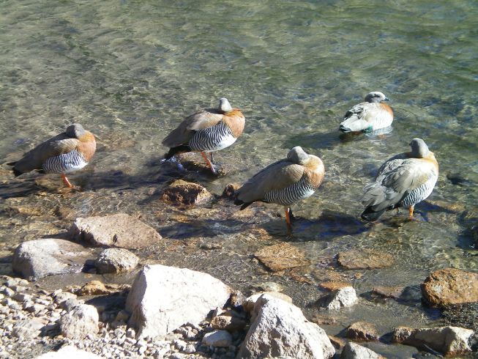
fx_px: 1367
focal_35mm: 99
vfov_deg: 14.9
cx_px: 239
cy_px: 180
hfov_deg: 19.8
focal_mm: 16.3
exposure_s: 1/125
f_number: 5.5
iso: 64
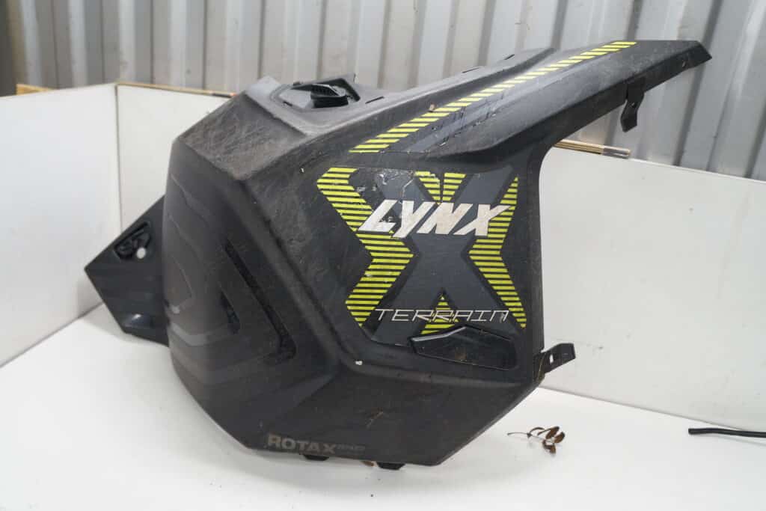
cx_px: 383
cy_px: 256
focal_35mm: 28
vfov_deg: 45.7
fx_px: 606
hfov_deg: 64.5
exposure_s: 1/60
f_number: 3.5
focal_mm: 19
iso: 250
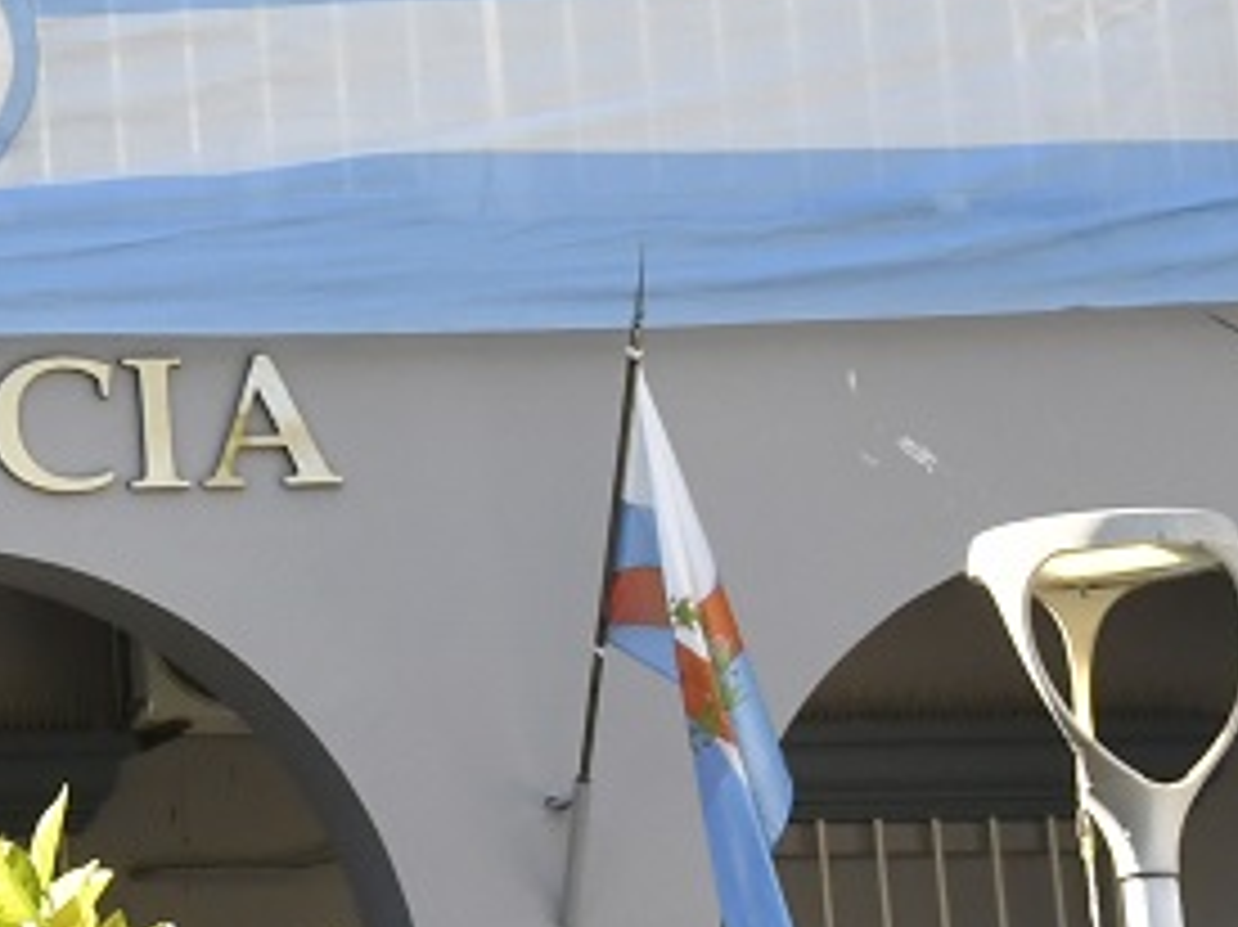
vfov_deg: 6.8
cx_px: -1477
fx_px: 7686
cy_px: -664
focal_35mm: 215
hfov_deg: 8.6
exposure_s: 1/250
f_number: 10
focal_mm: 32
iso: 800
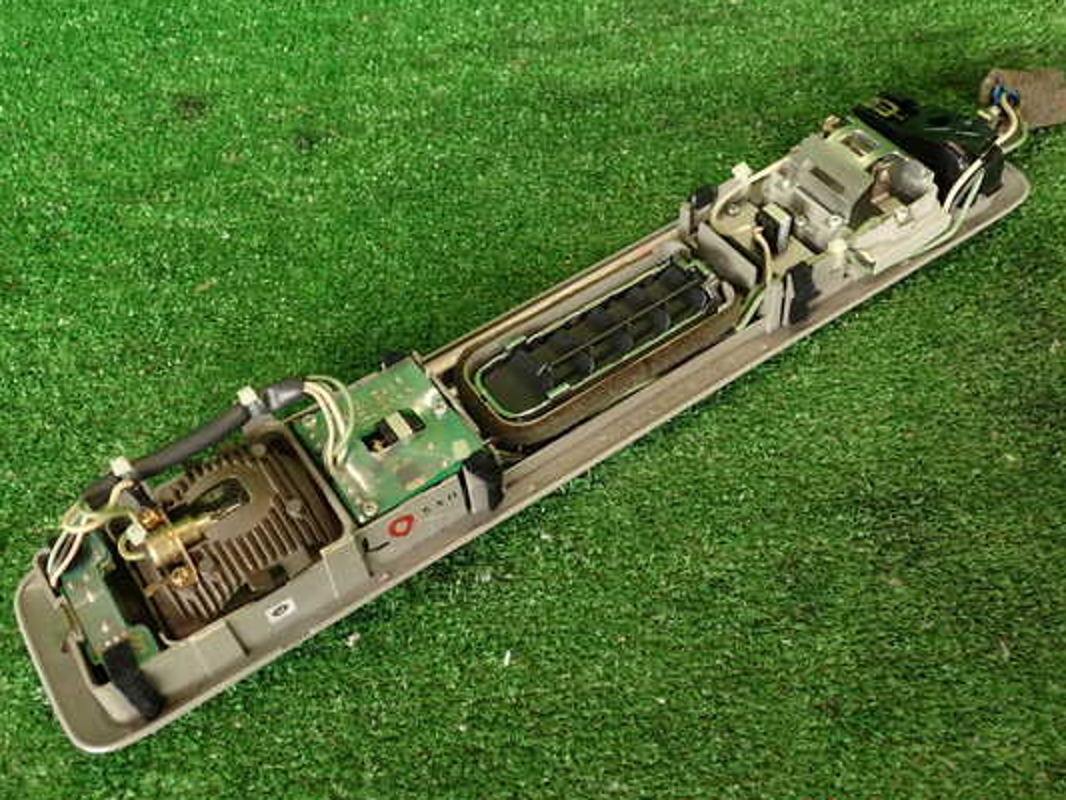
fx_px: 1109
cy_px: 396
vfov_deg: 39.7
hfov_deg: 51.3
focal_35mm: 36
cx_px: 532
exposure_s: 1/50
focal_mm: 5.79
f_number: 2.4
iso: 200
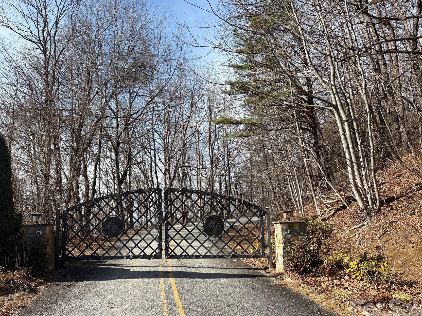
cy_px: 154
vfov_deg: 44.2
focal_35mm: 32
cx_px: 173
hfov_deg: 56.5
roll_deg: +0.6
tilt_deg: +10.3
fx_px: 390
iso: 50
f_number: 1.6
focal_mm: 5.96
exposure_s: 1/2208
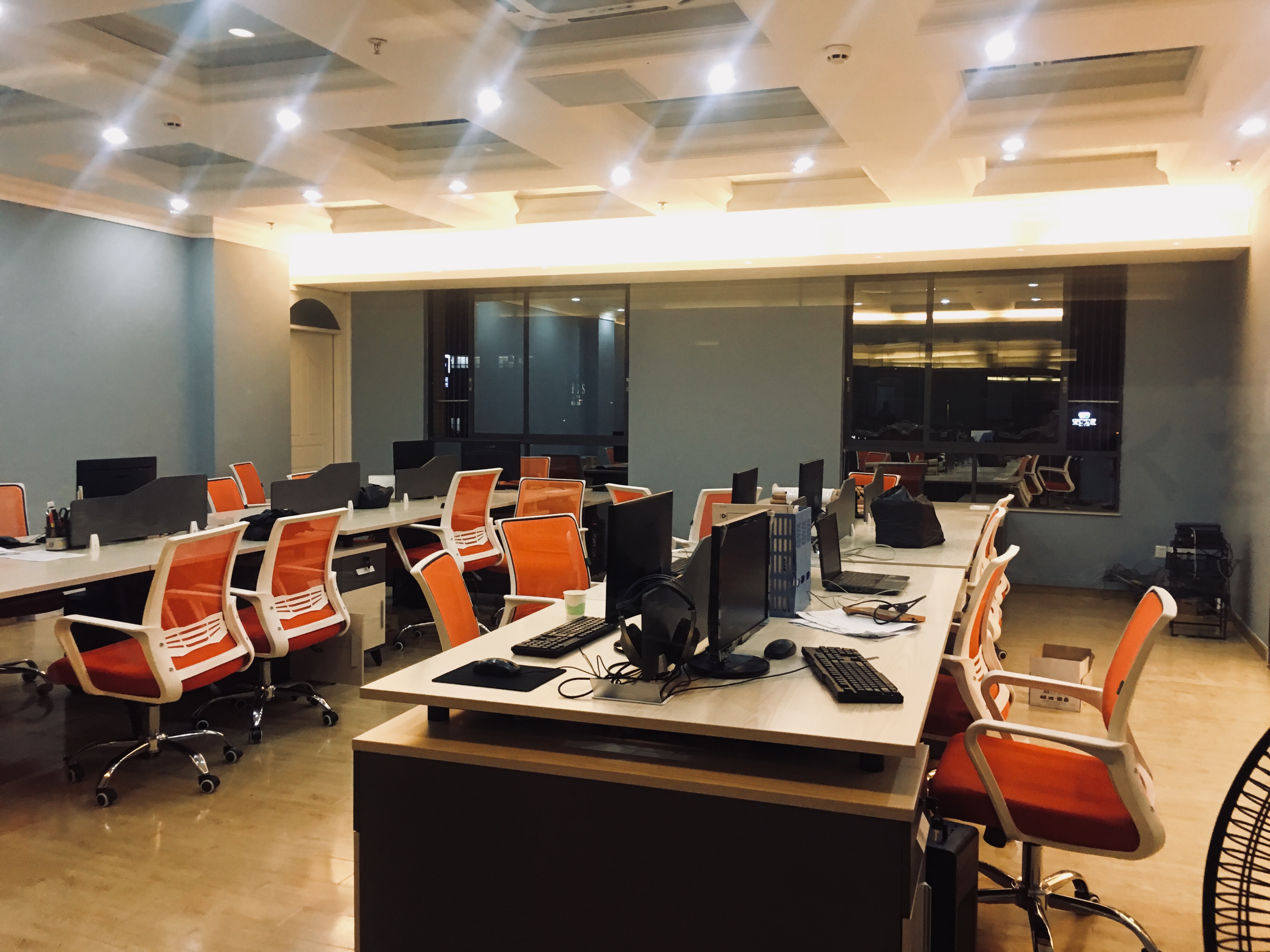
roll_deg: -0.5
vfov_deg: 48.2
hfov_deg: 61.7
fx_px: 1064
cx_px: 635
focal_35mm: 29
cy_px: 476
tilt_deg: -2.3
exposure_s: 1/17
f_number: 2.2
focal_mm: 4.15
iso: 80
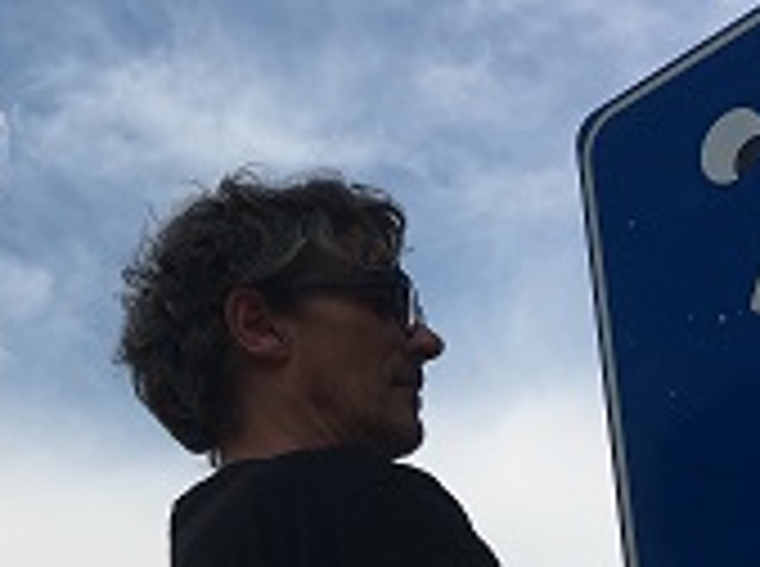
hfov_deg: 22.5
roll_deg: +3.0
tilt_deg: +23.5
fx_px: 1884
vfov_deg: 16.9
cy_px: 511
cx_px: 171
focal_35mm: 86
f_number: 2.2
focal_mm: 4.15
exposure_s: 1/2747
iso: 25
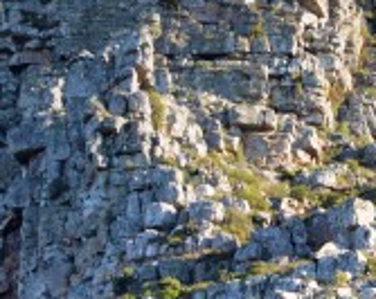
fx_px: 6854
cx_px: 334
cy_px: 299
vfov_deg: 2.5
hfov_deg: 3.1
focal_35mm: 617
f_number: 7.1
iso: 200
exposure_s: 1/200
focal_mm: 122
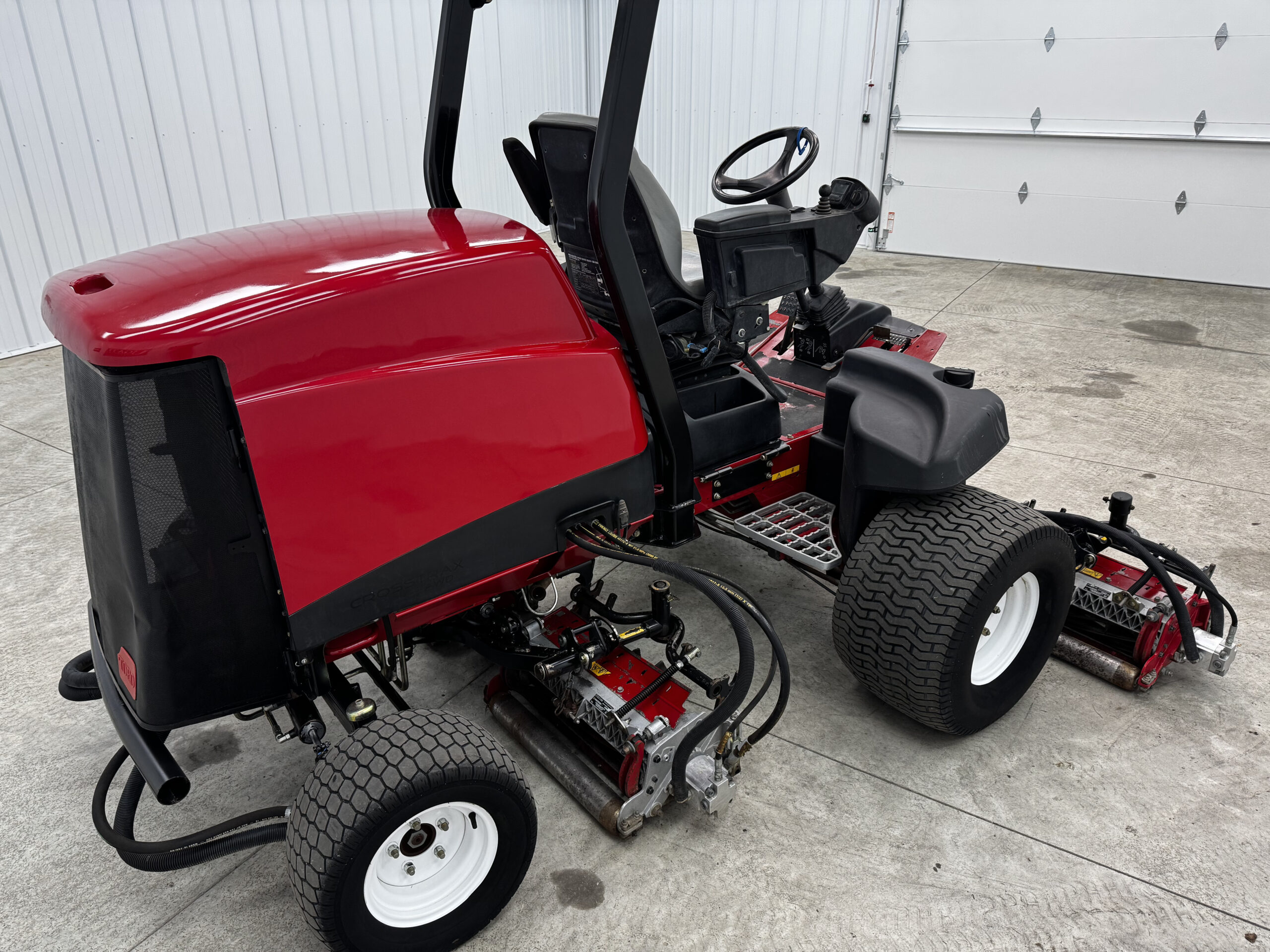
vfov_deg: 56.8
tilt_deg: -25.6
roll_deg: -0.4
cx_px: 635
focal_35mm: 24
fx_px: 881
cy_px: 476
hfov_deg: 71.6
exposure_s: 1/120
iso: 125
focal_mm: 6.76
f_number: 1.78
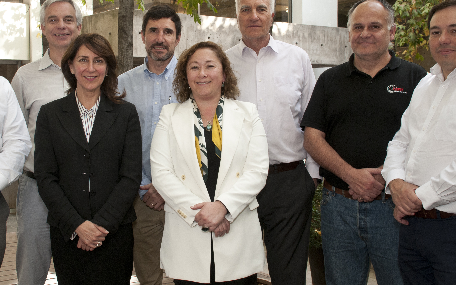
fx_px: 671
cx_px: 190
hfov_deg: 37.4
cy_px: 111
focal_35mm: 54
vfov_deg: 23.9
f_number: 6.3
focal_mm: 24
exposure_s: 1/60
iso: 400
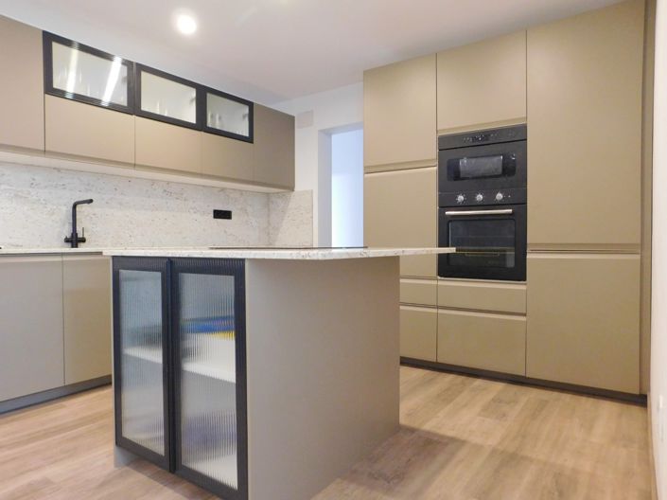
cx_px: 334
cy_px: 250
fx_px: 443
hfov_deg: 74.0
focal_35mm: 23
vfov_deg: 58.8
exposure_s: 1/15
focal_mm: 4
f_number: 3
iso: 400
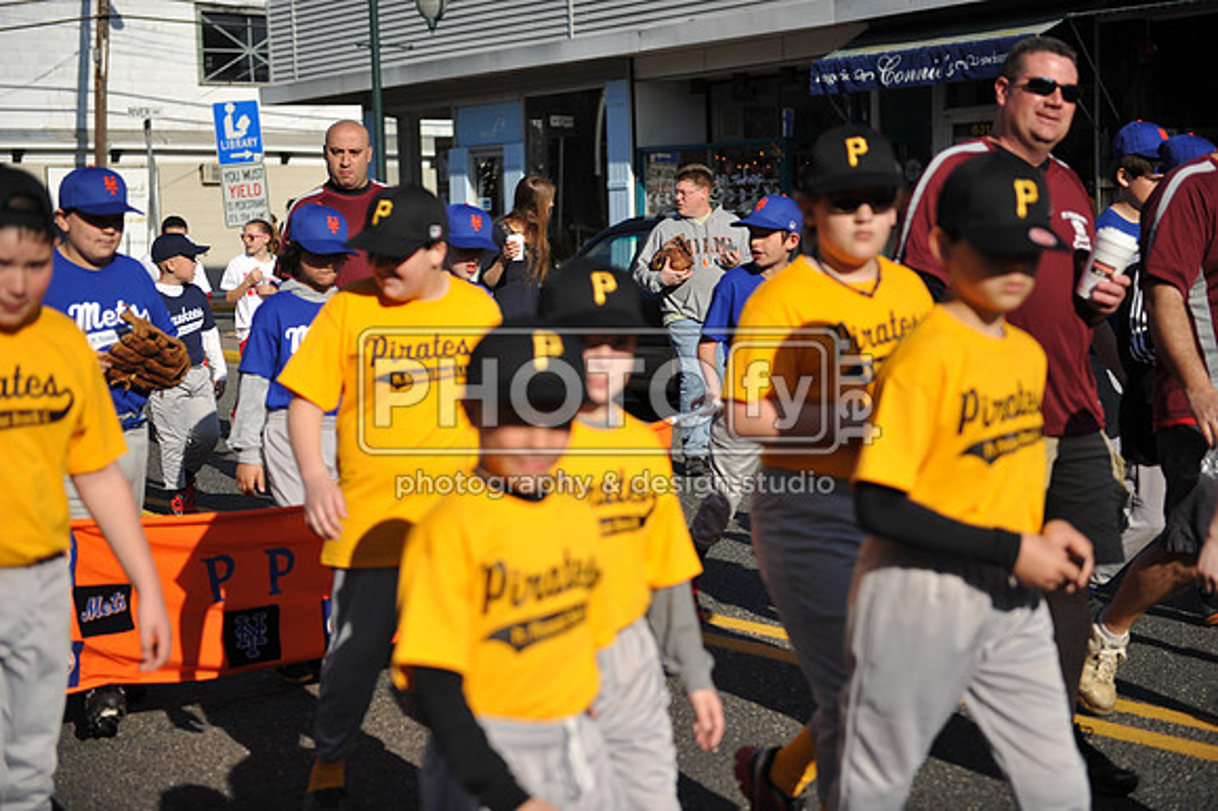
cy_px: 406
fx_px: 2096
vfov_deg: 21.9
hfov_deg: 32.4
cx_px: 609
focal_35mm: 62
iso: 400
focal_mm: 62
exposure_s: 1/8000
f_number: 2.8
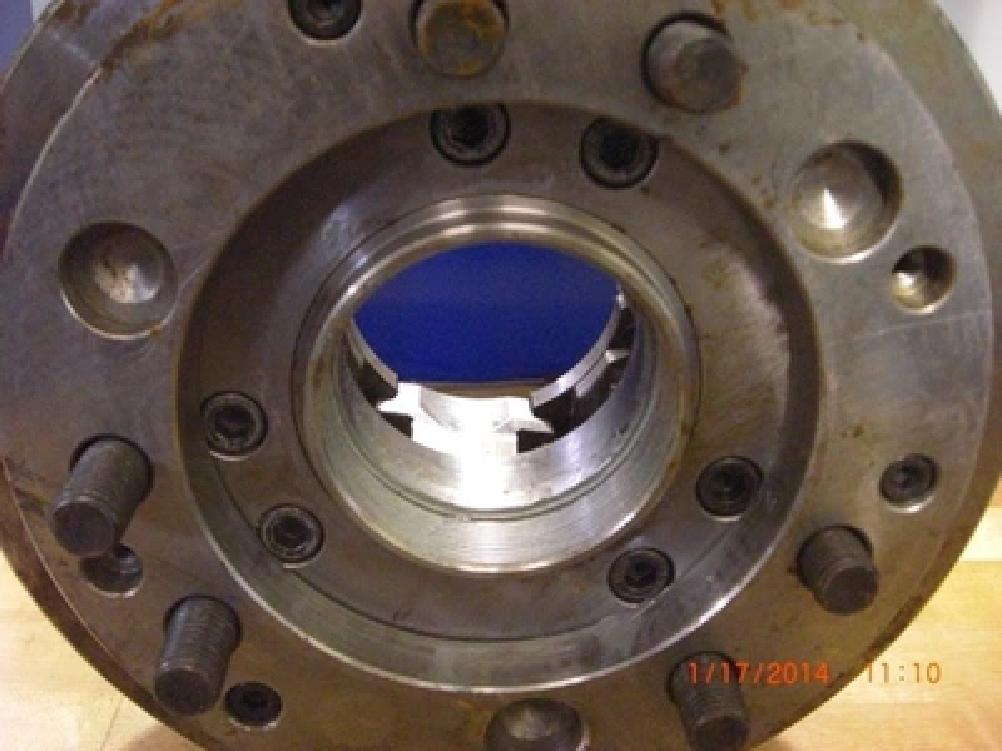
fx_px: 1100
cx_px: 501
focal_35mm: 38
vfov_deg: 37.7
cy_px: 376
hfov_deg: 49.0
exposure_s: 1/40
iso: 800
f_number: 2.7
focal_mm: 6.2
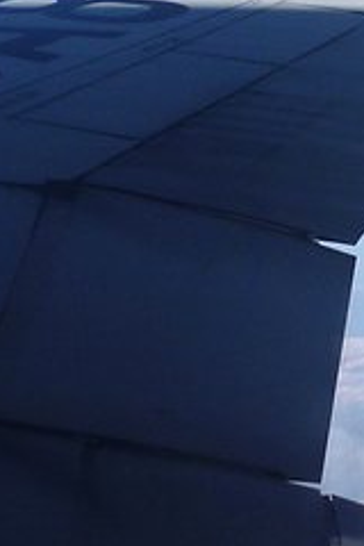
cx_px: 380
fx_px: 1683
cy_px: -307
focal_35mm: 111
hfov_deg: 12.2
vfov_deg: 16.5
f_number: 3.2
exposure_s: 1/500
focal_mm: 4.4
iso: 80
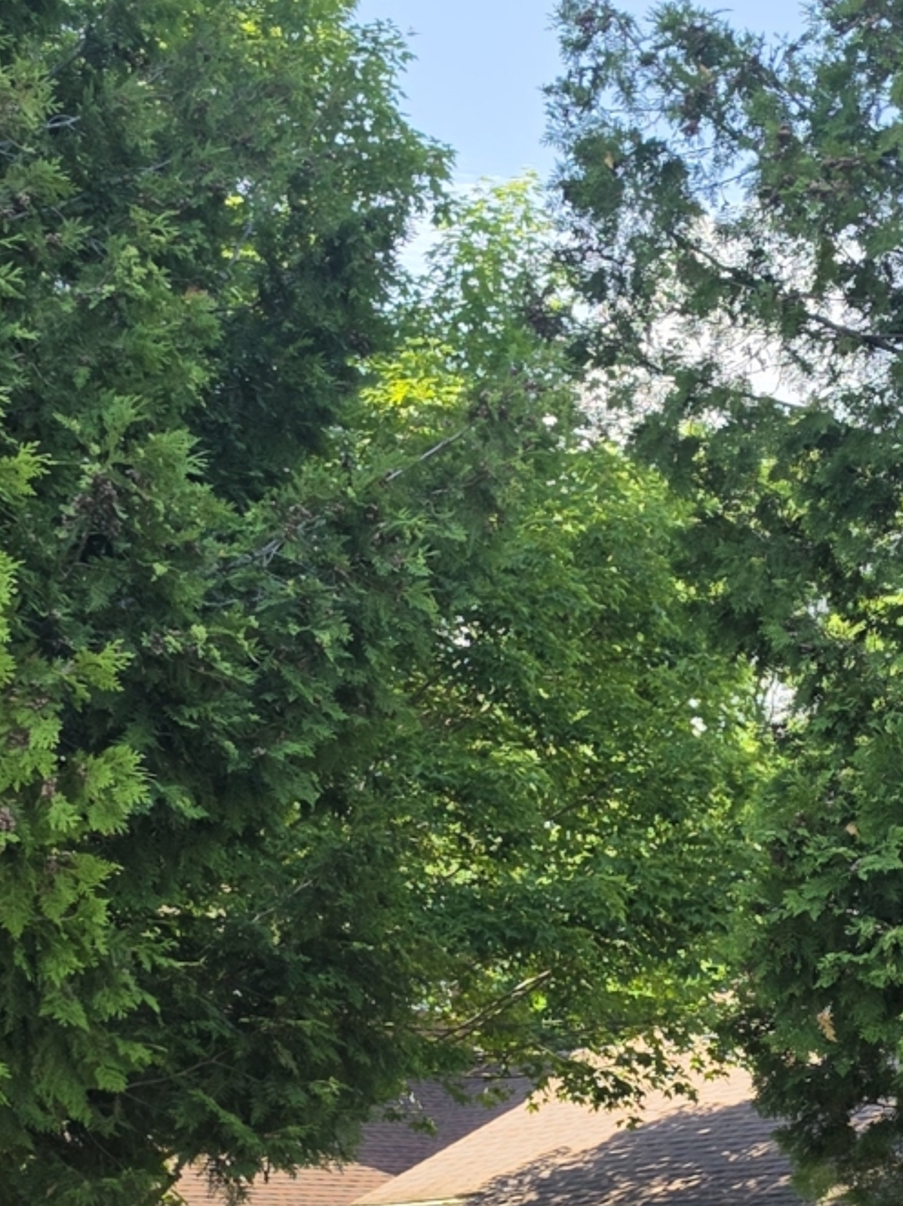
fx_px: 3098
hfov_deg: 16.6
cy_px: 915
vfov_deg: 21.8
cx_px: 573
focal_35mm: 89
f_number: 1.4
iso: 64
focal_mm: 6.5
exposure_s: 1/2128
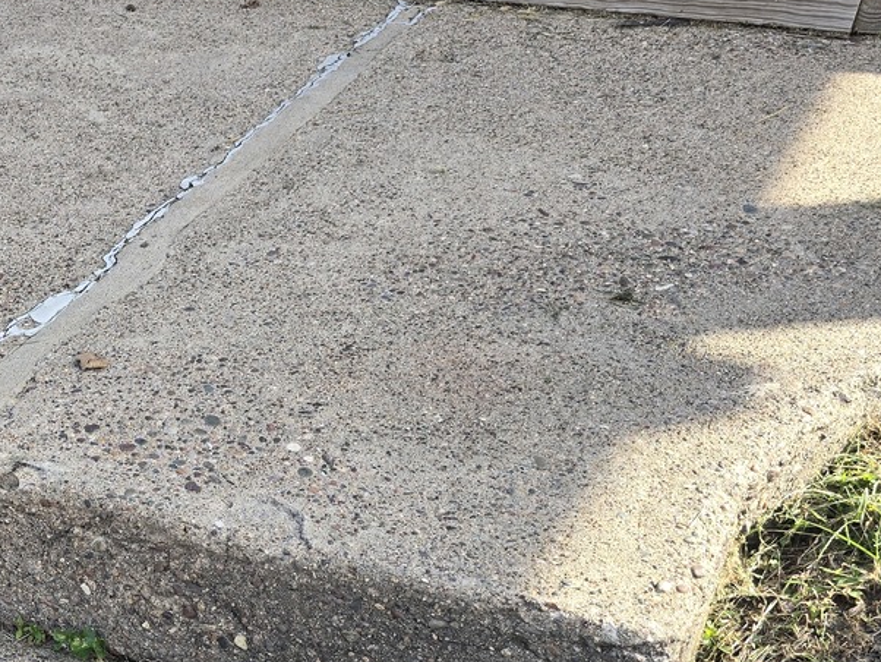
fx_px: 1400
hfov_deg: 31.5
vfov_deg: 25.0
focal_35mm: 55
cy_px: 699
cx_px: -59
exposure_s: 1/180
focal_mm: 6.3
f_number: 1.7
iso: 16
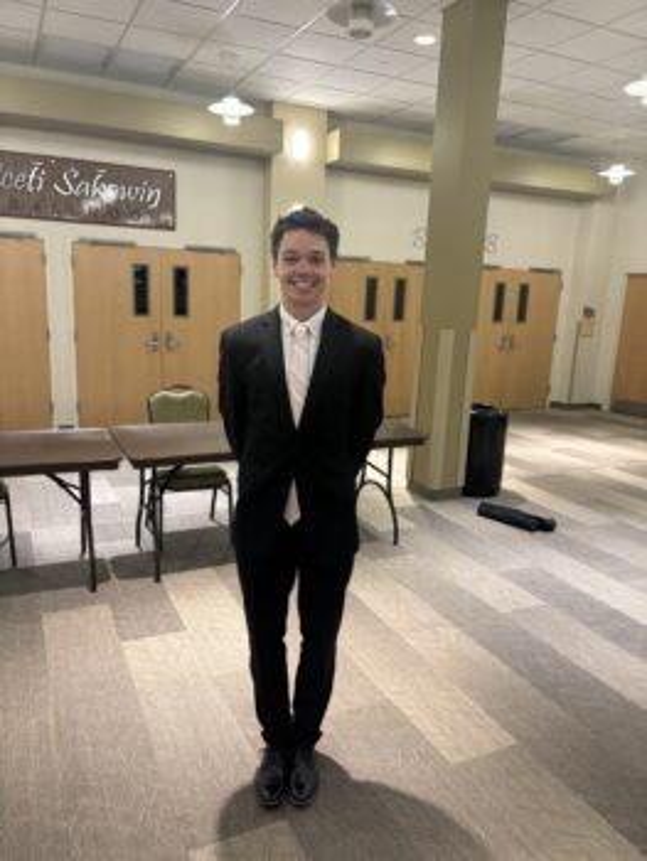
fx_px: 647
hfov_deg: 53.1
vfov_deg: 67.3
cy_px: 430
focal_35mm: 26
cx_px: 324
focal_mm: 5.96
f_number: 1.6
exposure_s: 1/60
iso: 250
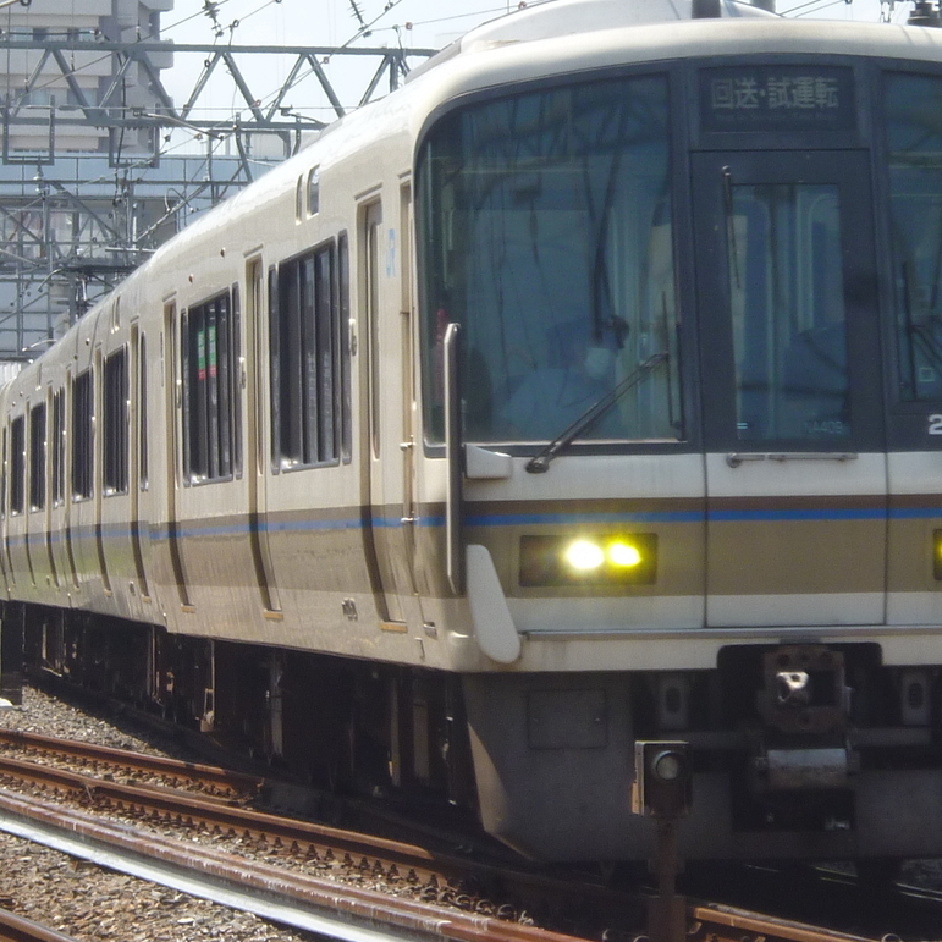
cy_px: 395
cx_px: 572
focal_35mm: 260
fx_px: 8005
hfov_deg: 6.7
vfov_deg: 6.7
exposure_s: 1/160
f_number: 6.5
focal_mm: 20
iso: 100
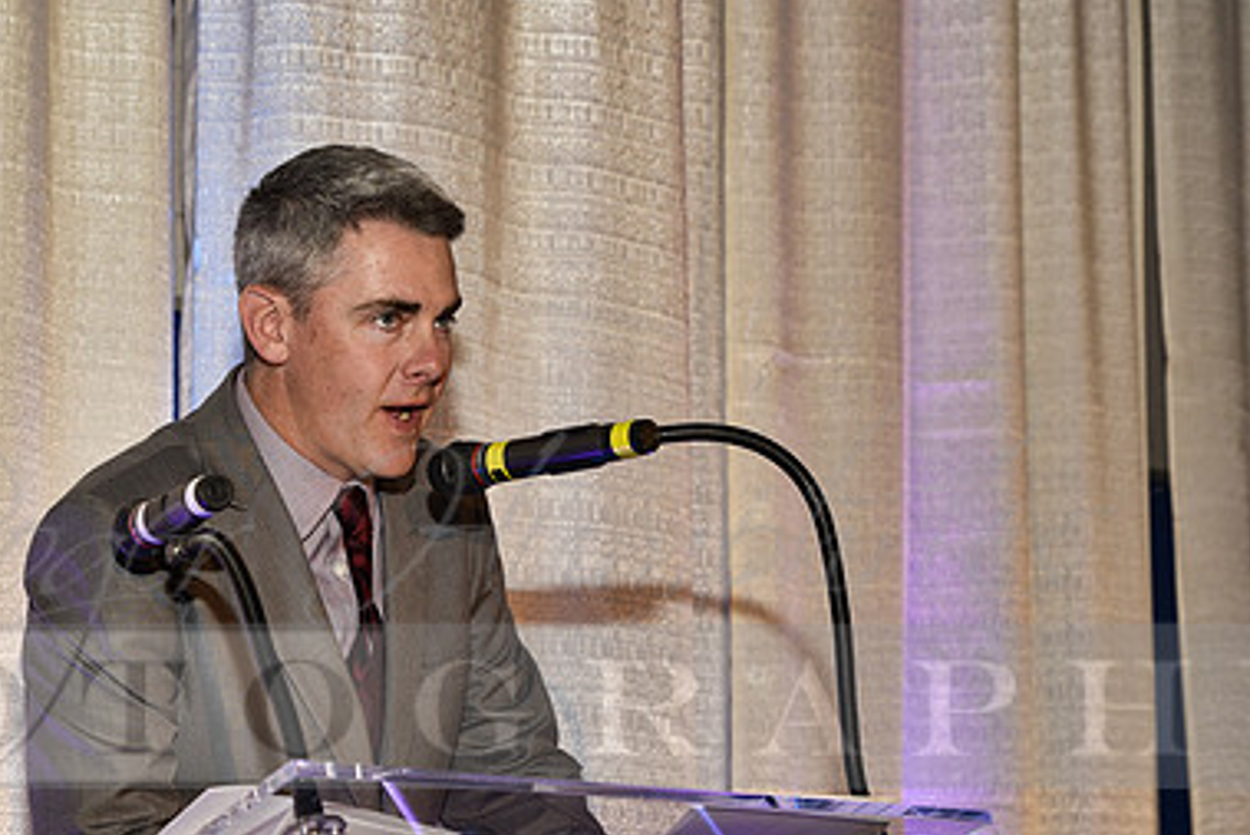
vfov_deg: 14.4
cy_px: 576
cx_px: 491
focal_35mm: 95
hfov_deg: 21.4
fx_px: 3300
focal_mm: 62
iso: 200
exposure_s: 1/60
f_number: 5
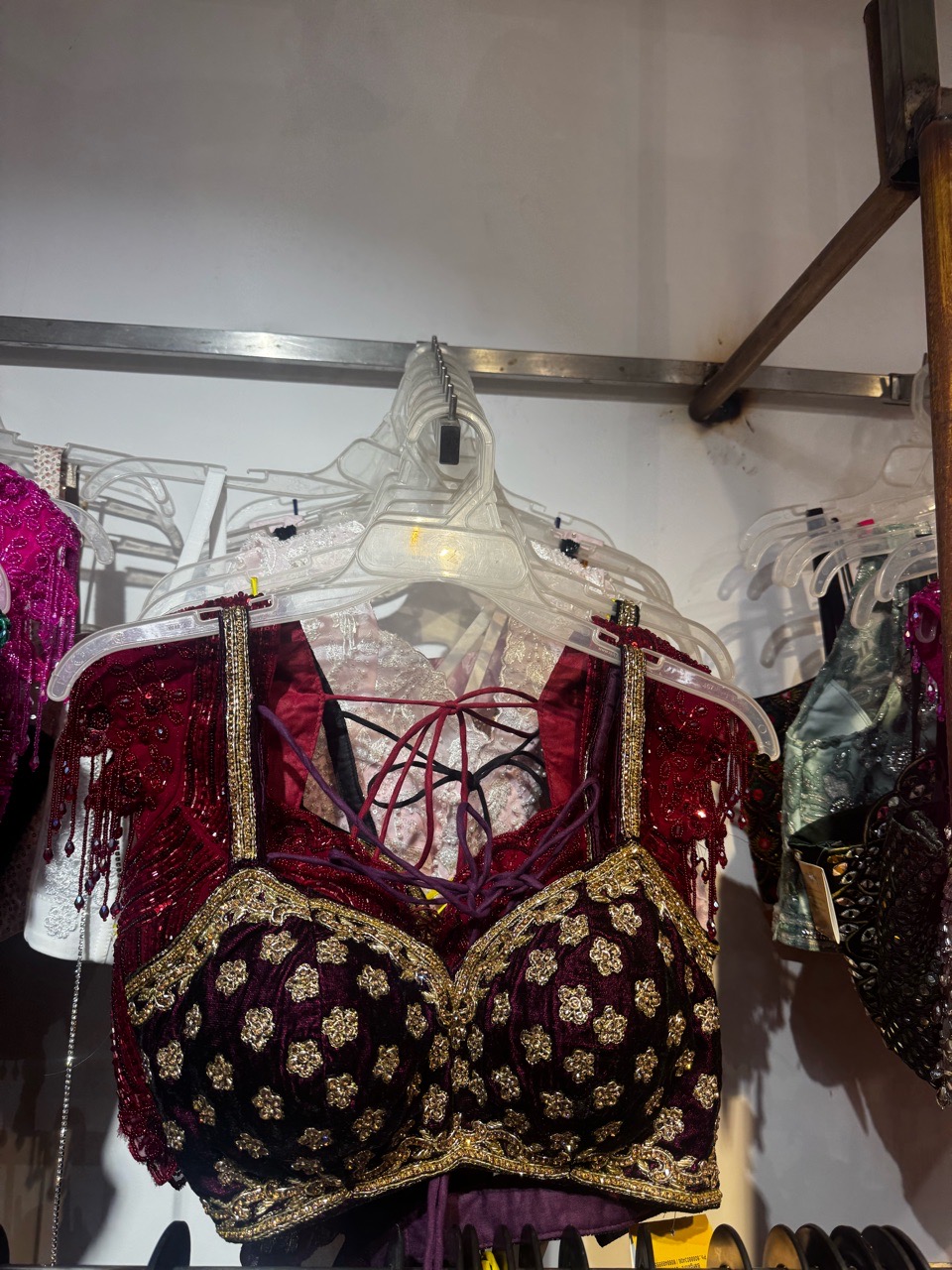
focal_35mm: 24
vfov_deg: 71.6
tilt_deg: +7.6
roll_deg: -0.5
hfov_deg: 56.8
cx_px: 476
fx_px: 880
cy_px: 635
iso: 50
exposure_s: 1/100
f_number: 1.78
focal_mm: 6.76
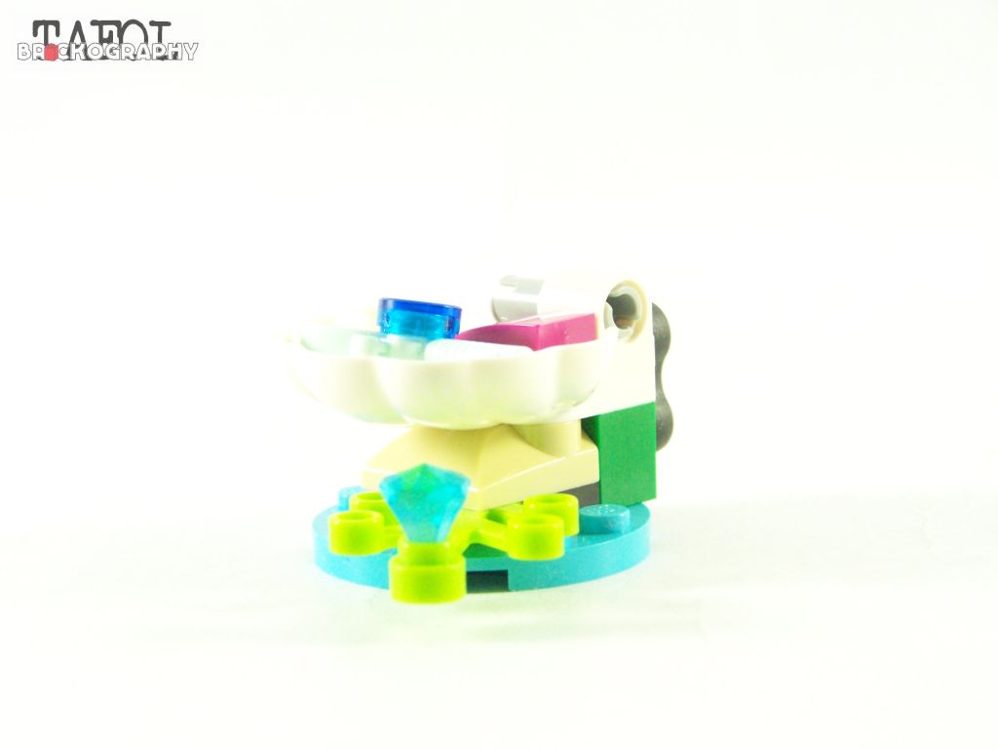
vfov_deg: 12.7
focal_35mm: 117
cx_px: 499
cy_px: 374
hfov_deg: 16.8
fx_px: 3373
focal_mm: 19.4
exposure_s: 1/60
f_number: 3.6
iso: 400
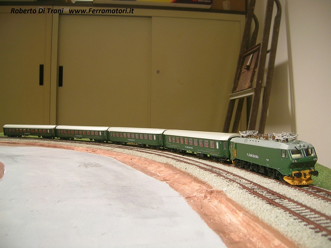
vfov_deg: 40.7
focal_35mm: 35
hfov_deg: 52.6
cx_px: 166
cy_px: 124
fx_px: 335
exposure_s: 1/3.8
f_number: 2.8
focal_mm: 5.4
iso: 78
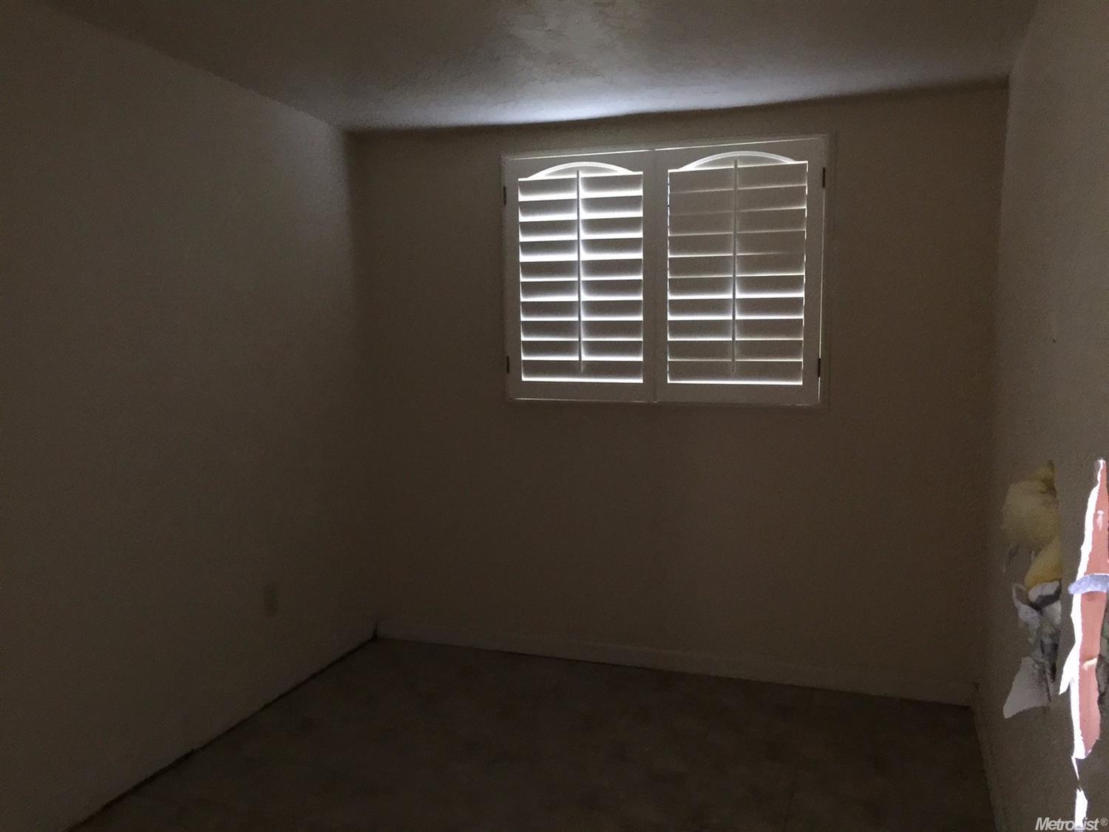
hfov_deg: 61.7
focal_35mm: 29
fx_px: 929
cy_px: 416
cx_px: 554
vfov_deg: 48.2
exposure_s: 1/4
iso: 100
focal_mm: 4.15
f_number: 2.2
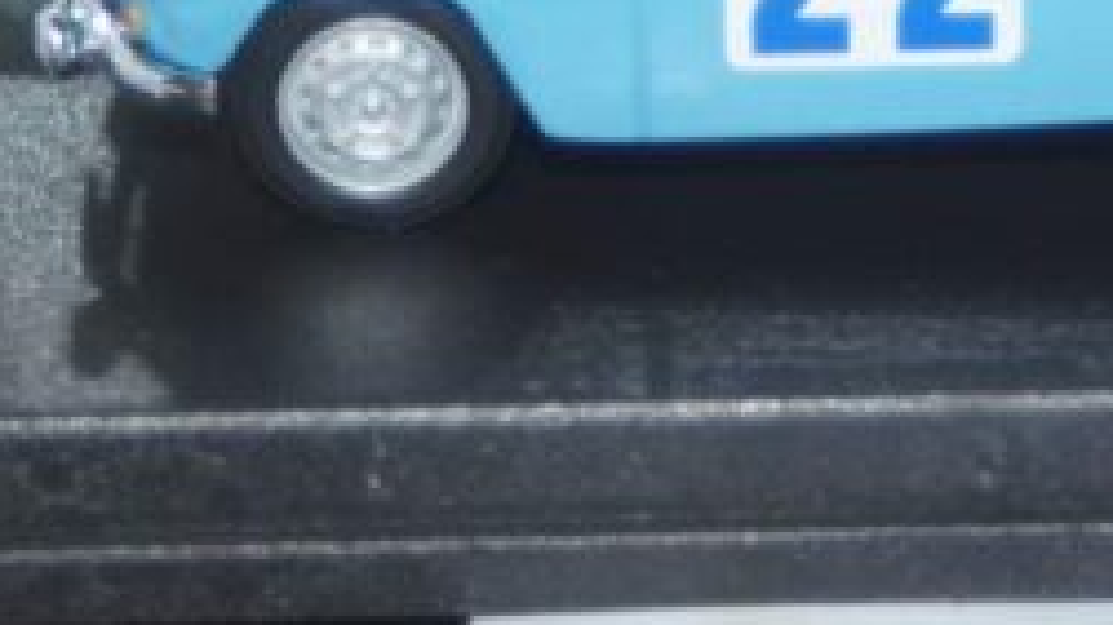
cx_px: 1024
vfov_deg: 4.0
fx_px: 8851
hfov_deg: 7.2
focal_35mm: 300
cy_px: -115
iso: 500
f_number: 5.6
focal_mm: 80
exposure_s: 1/125
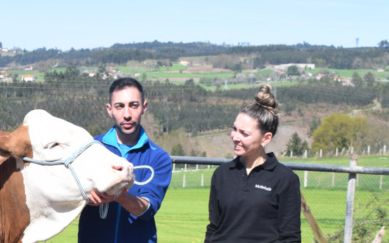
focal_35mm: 99
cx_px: 26
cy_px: 261
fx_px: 1049
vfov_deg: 13.0
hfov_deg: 20.5
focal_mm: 26
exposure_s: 1/400
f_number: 10
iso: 200
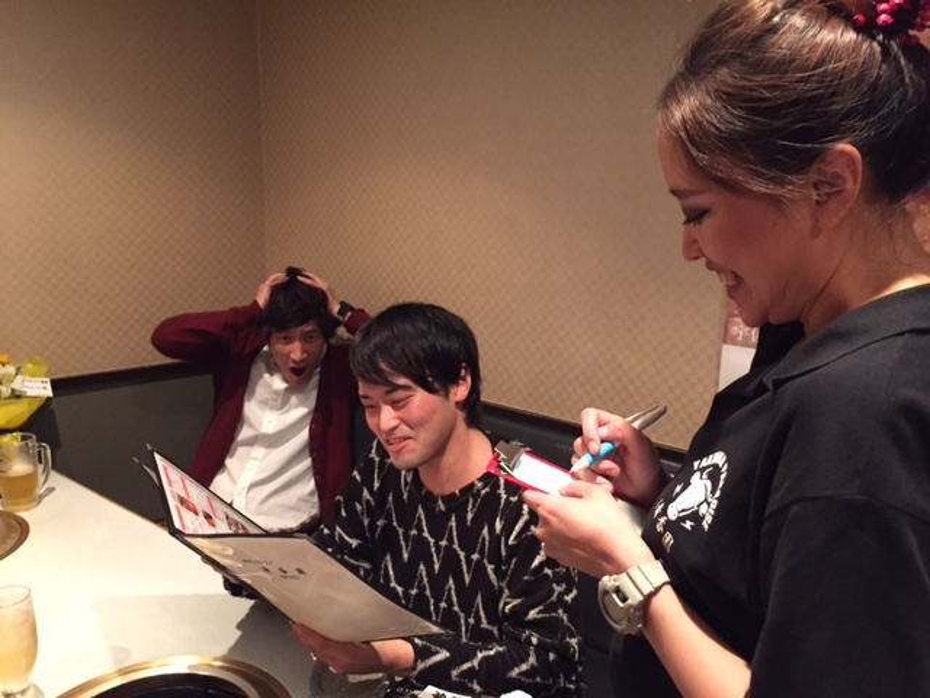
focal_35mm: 29
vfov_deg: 48.2
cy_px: 349
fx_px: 779
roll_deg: -2.8
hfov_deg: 61.7
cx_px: 465
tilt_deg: -13.3
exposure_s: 1/15
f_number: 2.2
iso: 320
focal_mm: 4.15
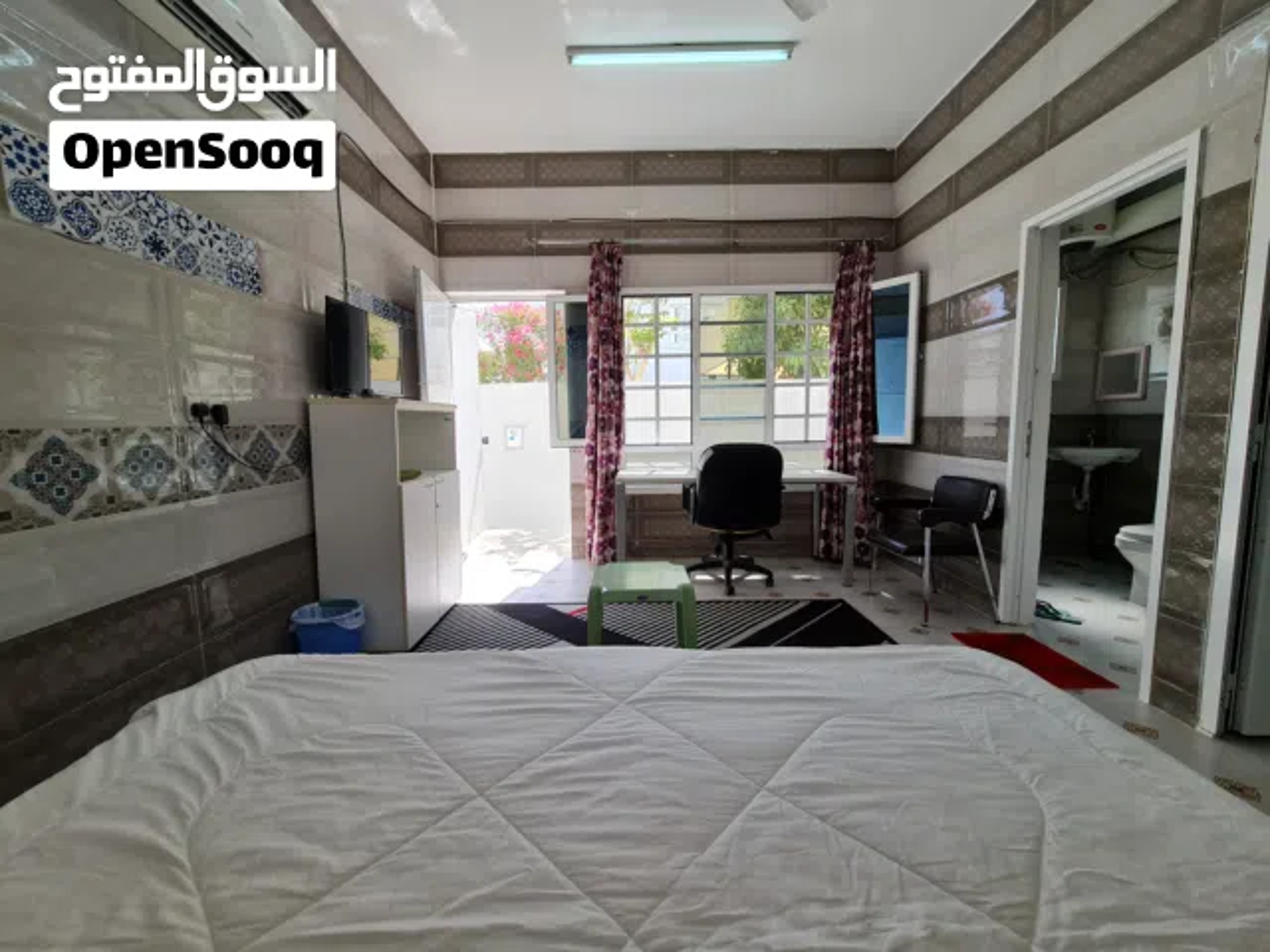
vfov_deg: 89.9
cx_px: 635
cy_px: 476
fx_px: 477
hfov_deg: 106.2
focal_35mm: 13
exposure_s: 1/255
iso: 64
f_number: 2.2
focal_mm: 2.2
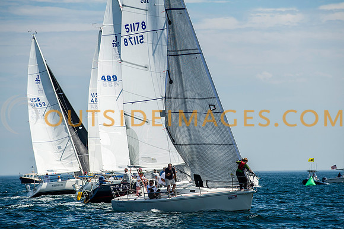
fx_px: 2090
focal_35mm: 219
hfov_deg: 9.4
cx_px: 172
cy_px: 125
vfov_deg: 6.3
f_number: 5.6
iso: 320
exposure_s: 1/2500
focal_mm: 200
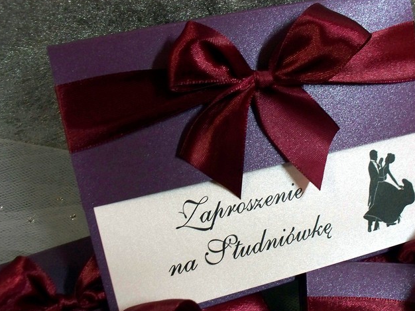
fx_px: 552
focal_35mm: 46
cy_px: 169
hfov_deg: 41.1
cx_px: 247
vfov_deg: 31.5
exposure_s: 1/60
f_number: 2.8
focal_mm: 7.54
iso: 320
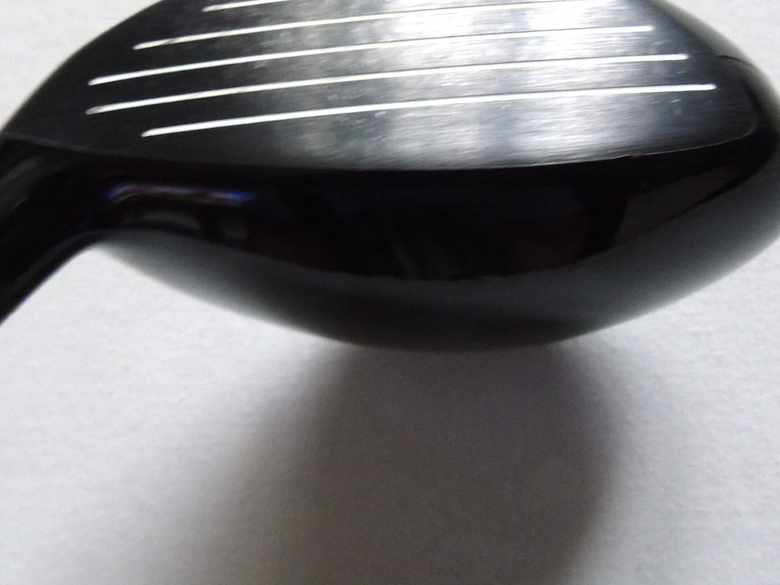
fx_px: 834
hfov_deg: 50.1
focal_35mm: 37
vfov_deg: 37.9
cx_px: 400
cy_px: 162
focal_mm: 4.4
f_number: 3.4
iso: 400
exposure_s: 1/13
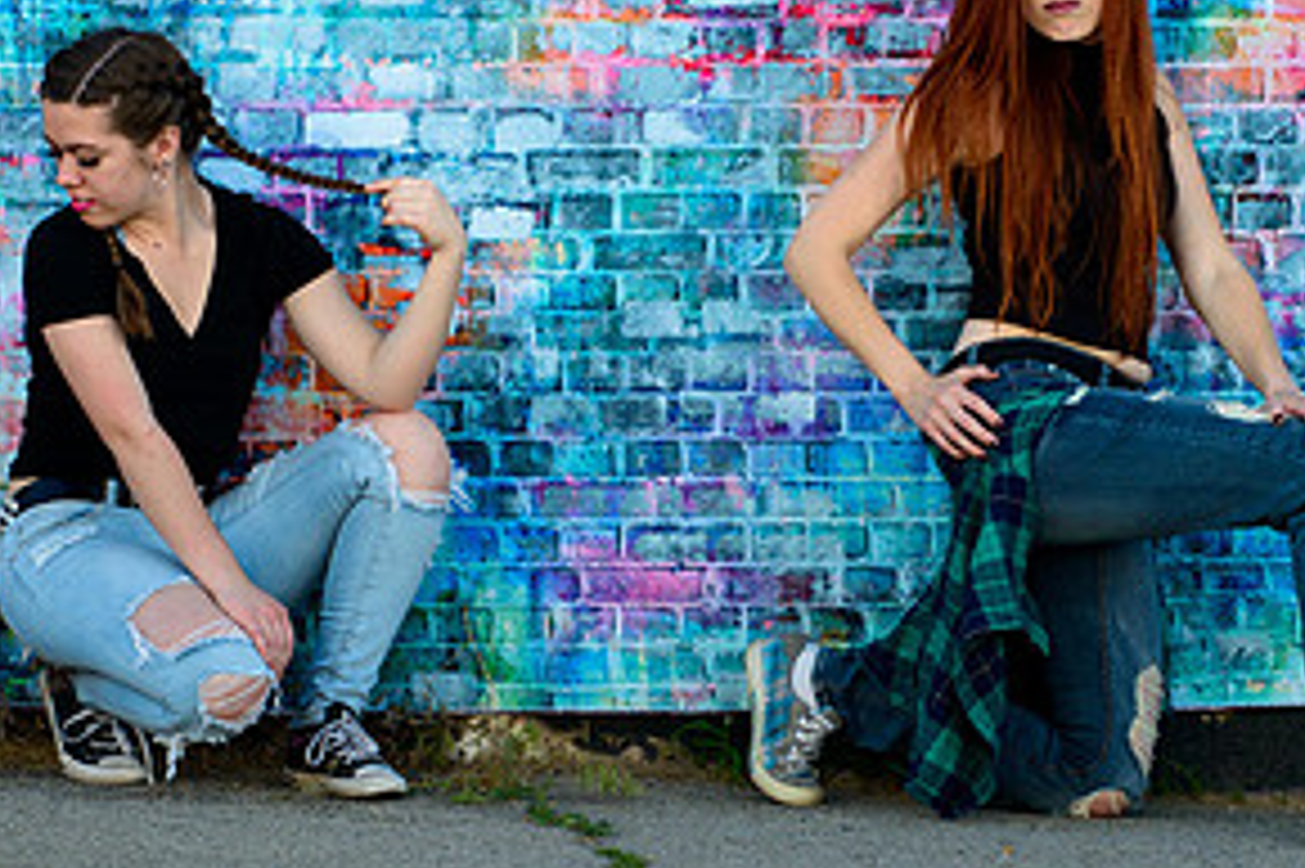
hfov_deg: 12.8
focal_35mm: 160
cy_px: 376
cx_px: 747
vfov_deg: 8.6
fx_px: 5796
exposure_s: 1/320
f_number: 5.6
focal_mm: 80
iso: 125
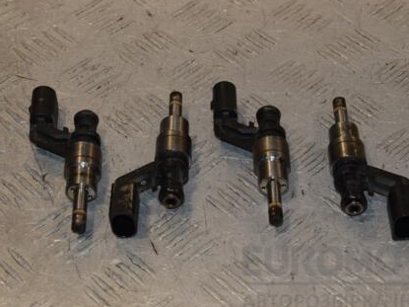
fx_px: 1429
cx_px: 224
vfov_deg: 12.2
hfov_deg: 16.3
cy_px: 129
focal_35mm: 121
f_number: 9
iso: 800
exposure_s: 1/200
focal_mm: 58
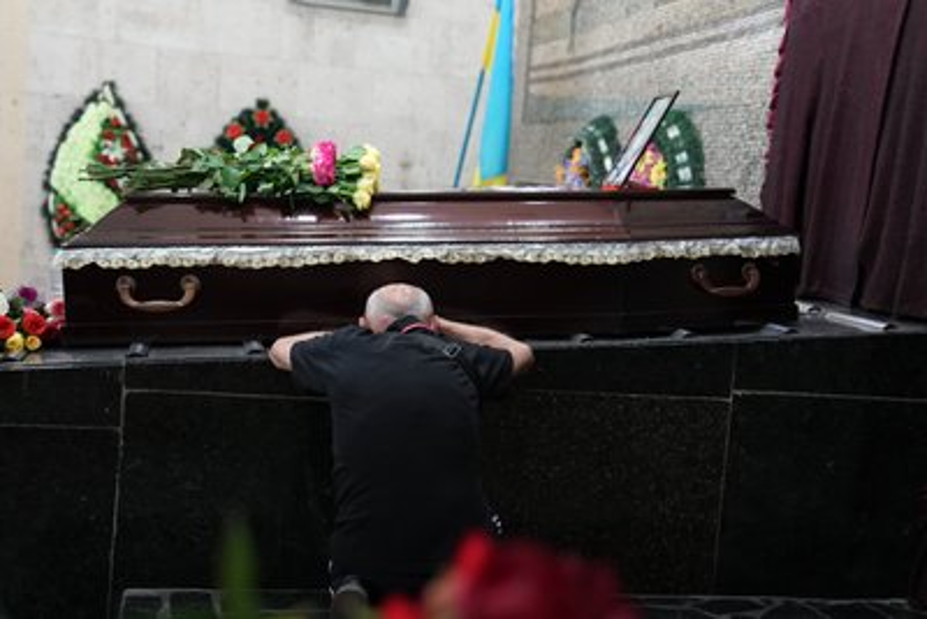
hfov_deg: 41.1
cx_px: 464
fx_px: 1236
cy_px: 310
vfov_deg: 28.1
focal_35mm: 48
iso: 8000
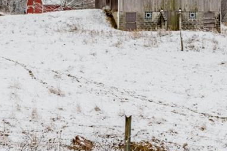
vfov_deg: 14.1
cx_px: 133
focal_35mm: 96
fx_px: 605
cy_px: 6
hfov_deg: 21.2
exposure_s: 1/500
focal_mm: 24
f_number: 9
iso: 100
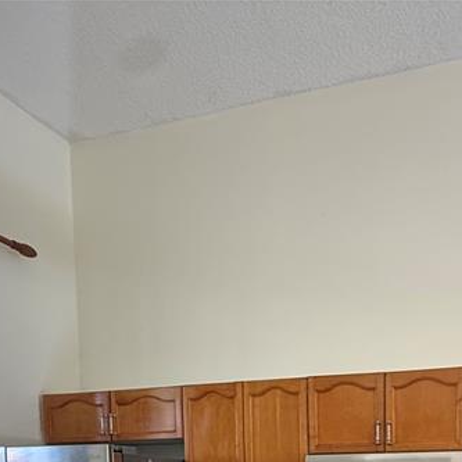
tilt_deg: -3.9
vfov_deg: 35.9
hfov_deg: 42.1
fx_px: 574
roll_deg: +0.1
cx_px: 362
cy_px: 531
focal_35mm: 38
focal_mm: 2.22
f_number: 2.2
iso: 400
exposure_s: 1/93
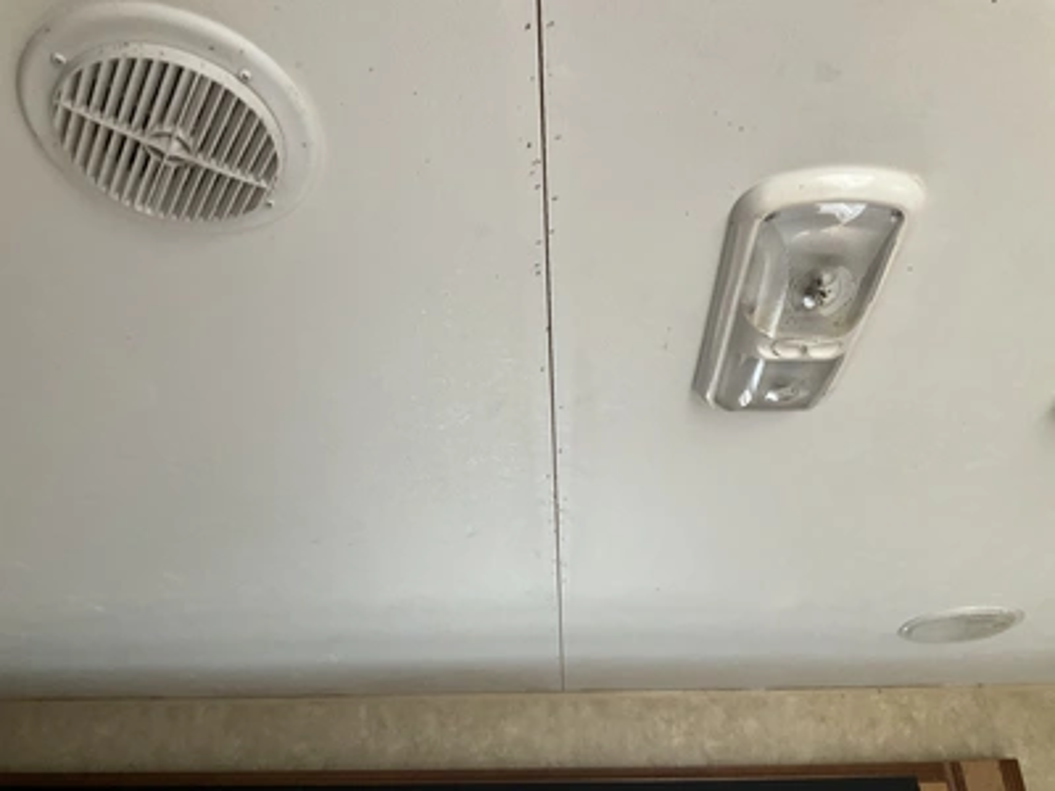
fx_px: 884
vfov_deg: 48.2
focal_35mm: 29
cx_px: 528
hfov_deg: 61.7
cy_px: 396
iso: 100
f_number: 1.8
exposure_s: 1/60
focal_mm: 3
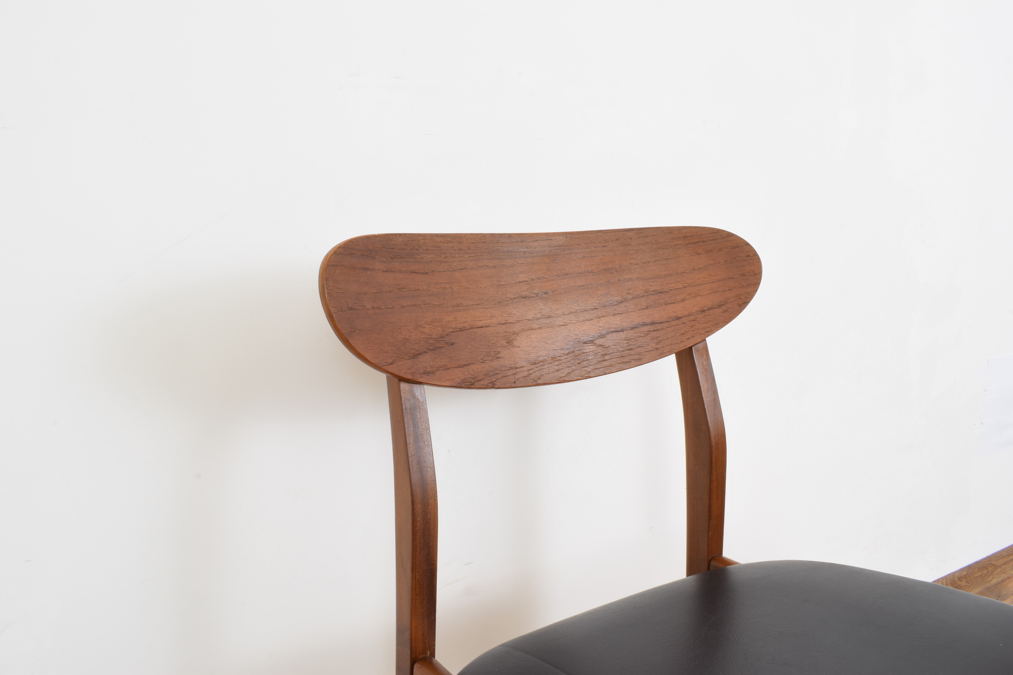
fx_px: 760
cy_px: 338
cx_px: 506
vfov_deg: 47.9
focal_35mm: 27
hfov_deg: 67.4
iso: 100
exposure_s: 5
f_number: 22
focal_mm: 18
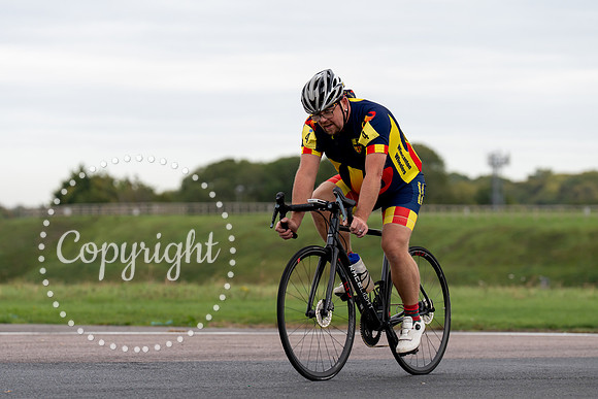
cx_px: 331
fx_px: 3195
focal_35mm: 192
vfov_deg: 7.1
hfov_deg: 10.7
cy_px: 205
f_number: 4.5
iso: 250
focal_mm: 164
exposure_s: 1/800
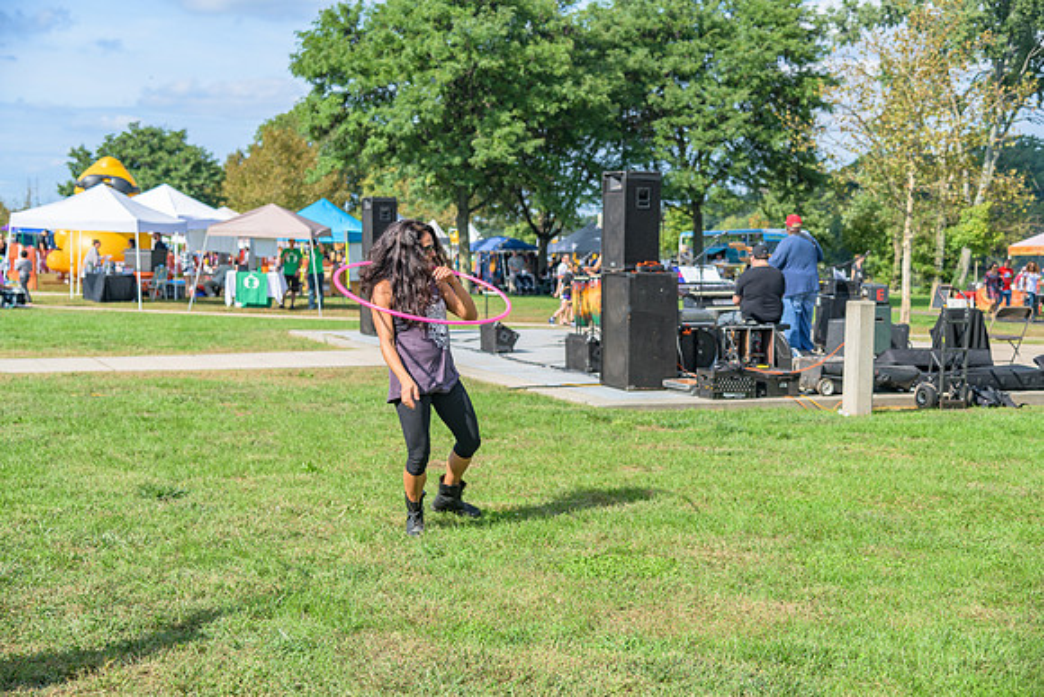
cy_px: 348
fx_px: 1450
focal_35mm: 50
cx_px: 522
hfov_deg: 39.6
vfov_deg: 27.0
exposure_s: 1/200
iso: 64
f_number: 4
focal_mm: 50
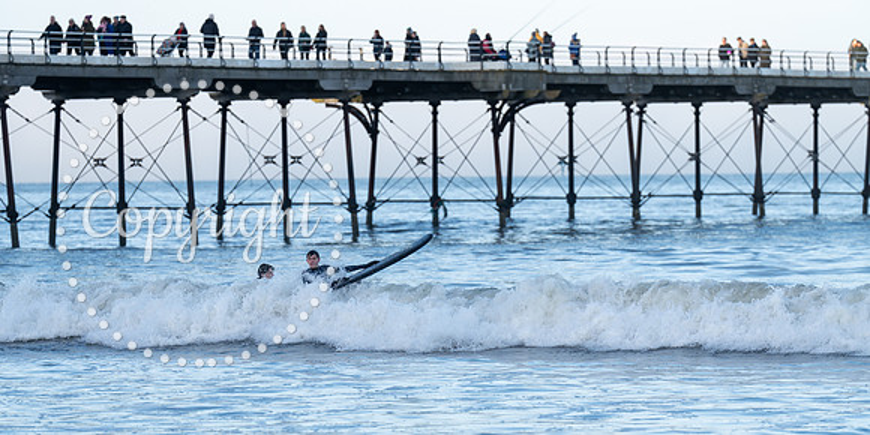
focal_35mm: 215
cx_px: 435
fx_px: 4833
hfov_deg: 10.3
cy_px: 290
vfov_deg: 5.2
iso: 160
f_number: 4
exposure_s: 1/1000
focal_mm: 200
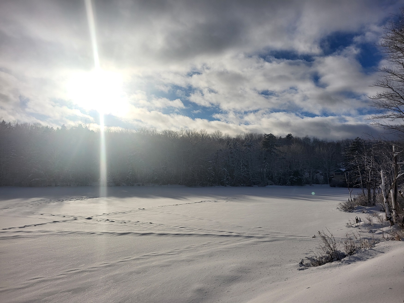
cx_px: 202
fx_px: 303
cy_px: 152
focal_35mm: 26
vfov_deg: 53.1
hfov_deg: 67.3
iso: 40
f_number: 1.8
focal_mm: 5.4
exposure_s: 1/14174
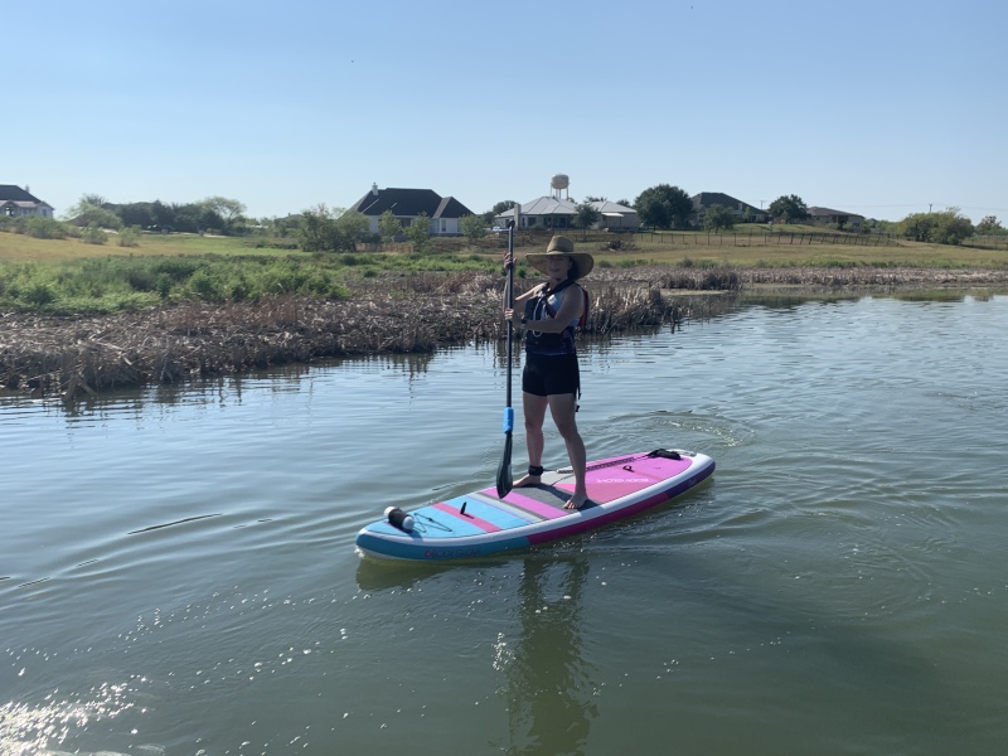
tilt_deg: -8.3
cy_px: 378
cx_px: 504
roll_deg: +1.0
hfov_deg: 67.3
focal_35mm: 26
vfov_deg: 53.1
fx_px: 757
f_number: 1.8
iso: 25
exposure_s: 1/3937
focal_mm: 4.25
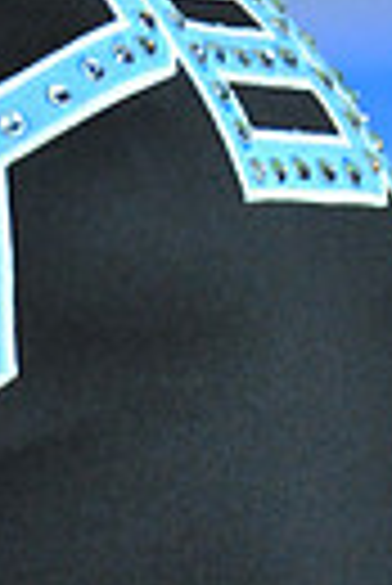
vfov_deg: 1.2
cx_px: -293
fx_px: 27528
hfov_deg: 0.8
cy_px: -662
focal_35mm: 1690
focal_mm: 380
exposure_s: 1/160
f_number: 6.3
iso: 5000
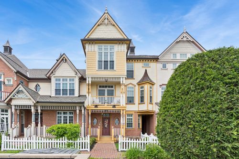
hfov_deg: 81.2
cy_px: 80
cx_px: 120
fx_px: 139
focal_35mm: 21
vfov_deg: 59.5
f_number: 8
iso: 250
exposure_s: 1/500
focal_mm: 14
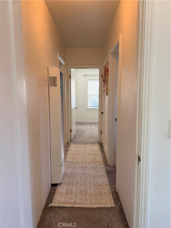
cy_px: 114
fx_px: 158
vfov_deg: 71.6
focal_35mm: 24
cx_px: 86
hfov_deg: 56.8
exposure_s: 1/144
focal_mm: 6.76
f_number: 1.78
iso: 200
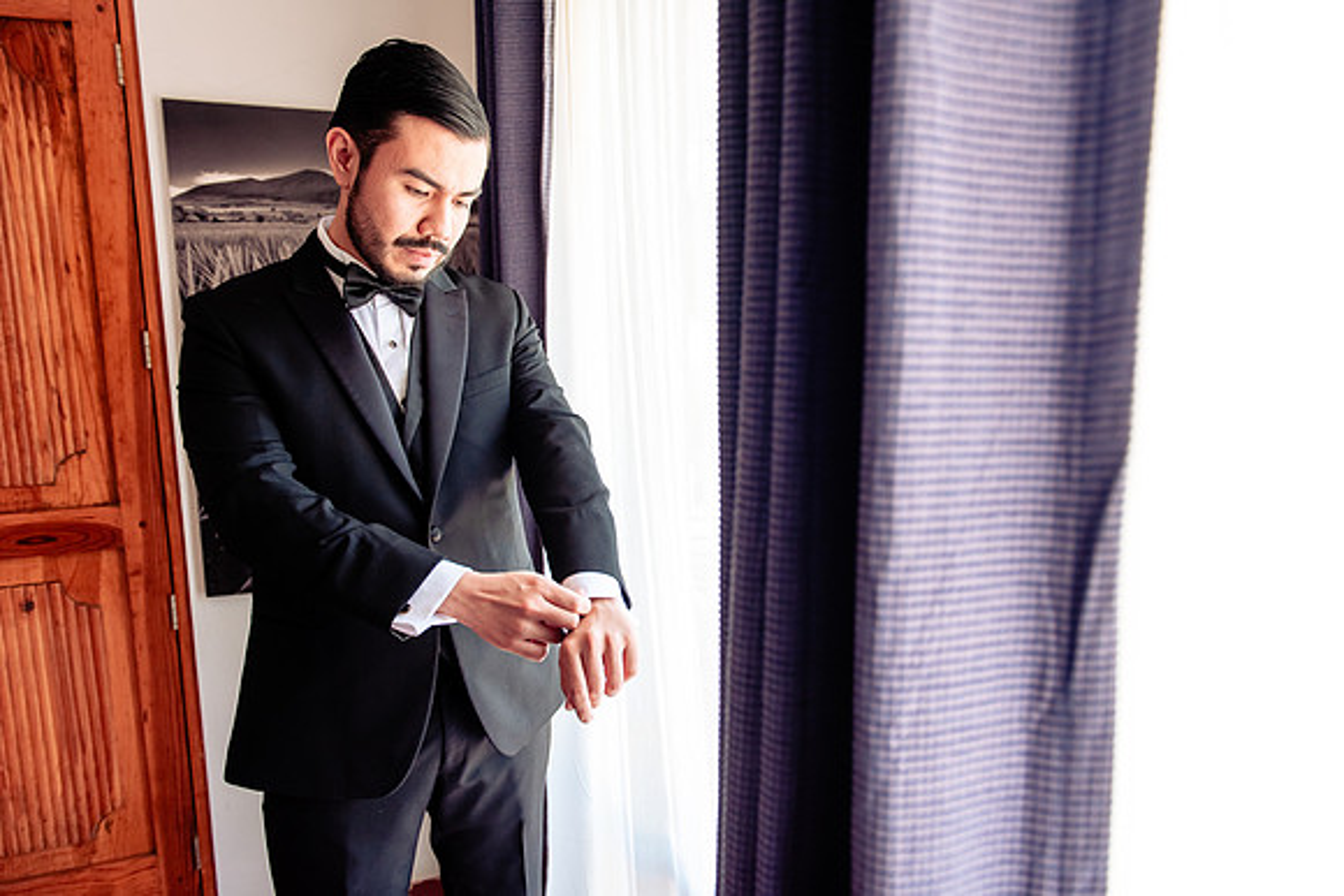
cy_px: 448
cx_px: 672
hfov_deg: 73.5
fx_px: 899
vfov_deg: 53.0
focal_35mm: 24
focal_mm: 24
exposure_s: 1/250
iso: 800
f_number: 3.5
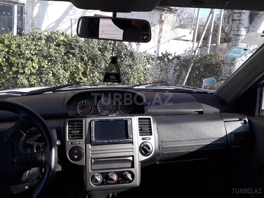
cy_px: 99
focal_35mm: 27
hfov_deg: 65.3
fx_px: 206
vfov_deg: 51.4
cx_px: 132
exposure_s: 1/339
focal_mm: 3.6
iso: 40
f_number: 1.9
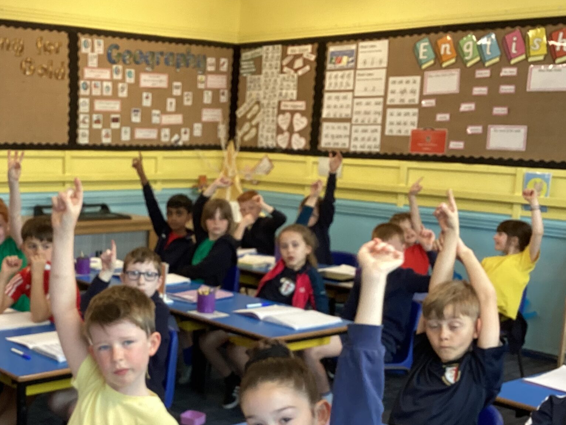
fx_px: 850
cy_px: 305
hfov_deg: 36.2
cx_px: 165
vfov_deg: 27.7
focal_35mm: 52
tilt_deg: -11.5
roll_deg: -1.0
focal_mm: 3.3
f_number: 2.4
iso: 100
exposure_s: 1/50
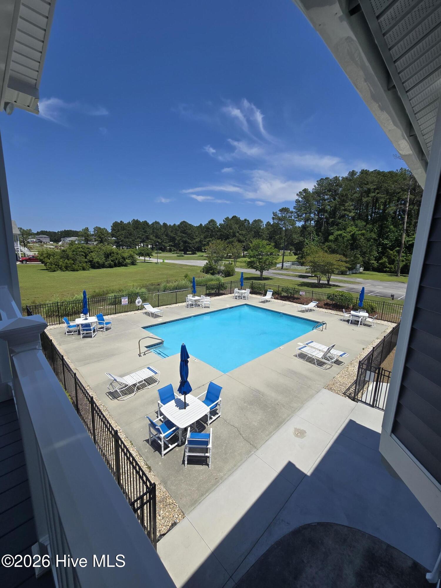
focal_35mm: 13
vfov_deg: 106.2
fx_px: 221
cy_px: 294
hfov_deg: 89.9
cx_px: 220
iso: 50
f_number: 2.2
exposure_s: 1/3427
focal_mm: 2.2
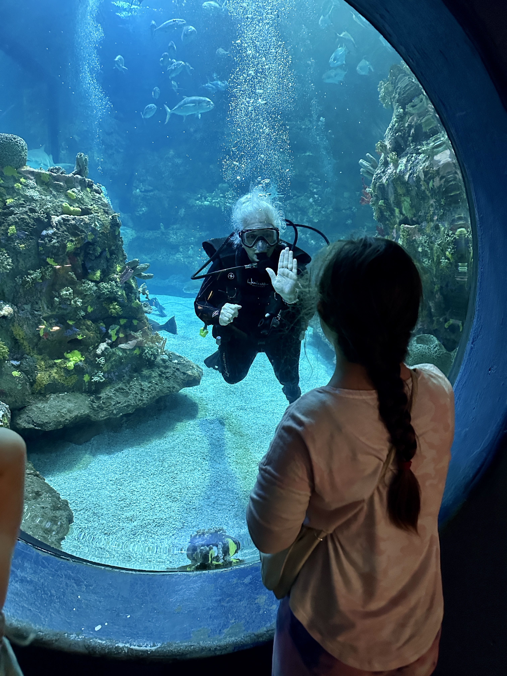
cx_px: 254
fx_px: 469
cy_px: 338
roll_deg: -1.6
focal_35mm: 24
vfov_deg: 71.6
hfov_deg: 56.8
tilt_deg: -14.8
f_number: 1.78
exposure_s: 1/40
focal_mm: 6.86
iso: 800
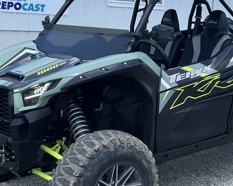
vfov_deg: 23.5
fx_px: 448
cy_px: 106
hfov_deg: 29.0
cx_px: 144
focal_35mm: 65
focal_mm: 3
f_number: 1.8
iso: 25
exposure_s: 1/650
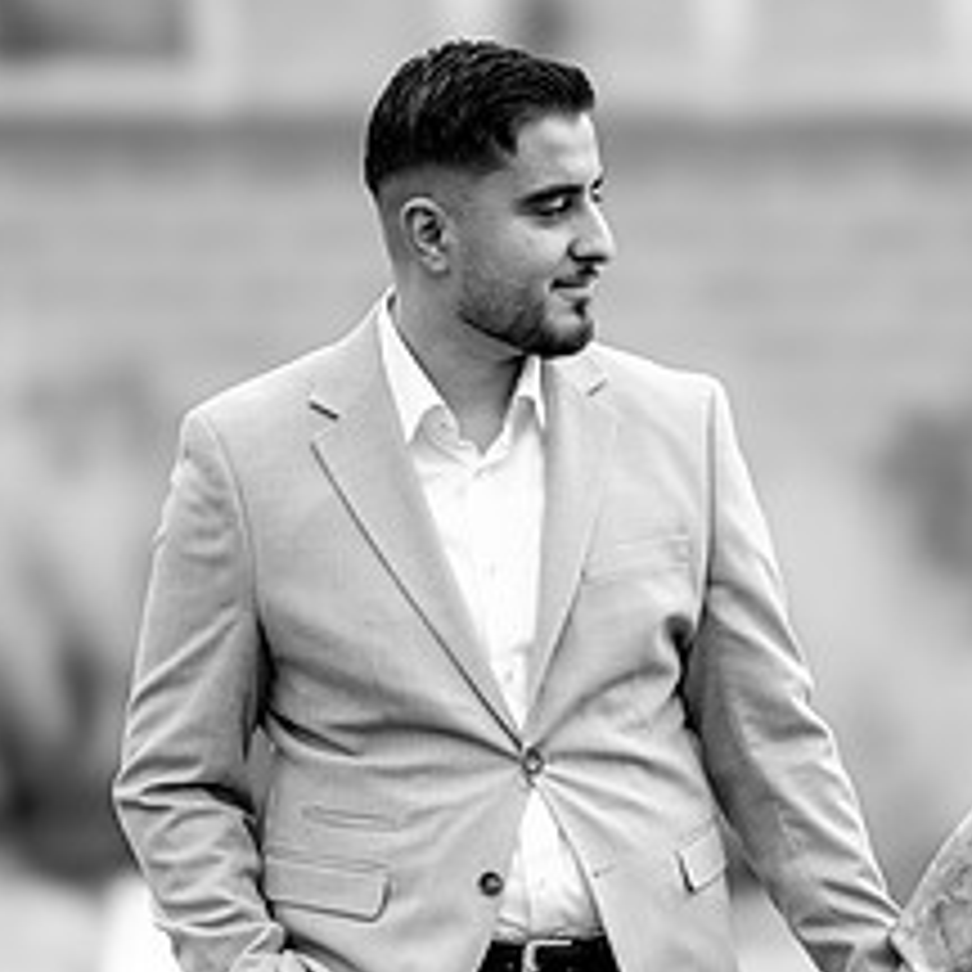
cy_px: 603
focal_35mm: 218
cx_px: 769
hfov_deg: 8.0
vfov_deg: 8.0
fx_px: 6925
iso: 100
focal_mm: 85
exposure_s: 1/2500
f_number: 1.4
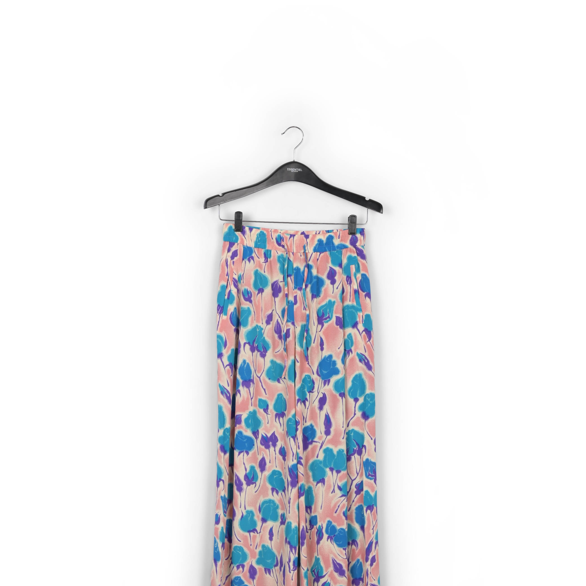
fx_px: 977
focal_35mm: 51
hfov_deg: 33.4
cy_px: 448
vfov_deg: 32.7
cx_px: 294
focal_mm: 39
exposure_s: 1/200
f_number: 13
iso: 100
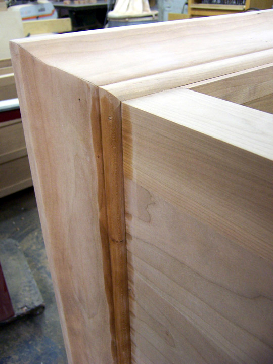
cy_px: 182
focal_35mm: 33
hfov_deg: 42.9
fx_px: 347
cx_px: 136
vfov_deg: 55.4
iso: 140
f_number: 3.4
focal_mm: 5.5
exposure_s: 1/10
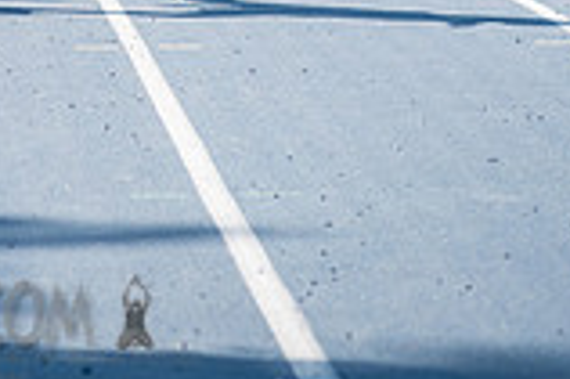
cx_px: -44
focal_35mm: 353
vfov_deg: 3.9
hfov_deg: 5.8
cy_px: -265
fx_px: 5583
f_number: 4
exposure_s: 1/1600
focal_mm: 86
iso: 400
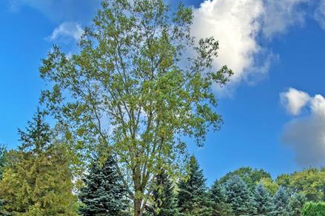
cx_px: 178
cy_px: 247
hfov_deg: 54.4
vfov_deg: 32.4
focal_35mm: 35
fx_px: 316
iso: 100
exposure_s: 1/320
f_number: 6.3
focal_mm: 10
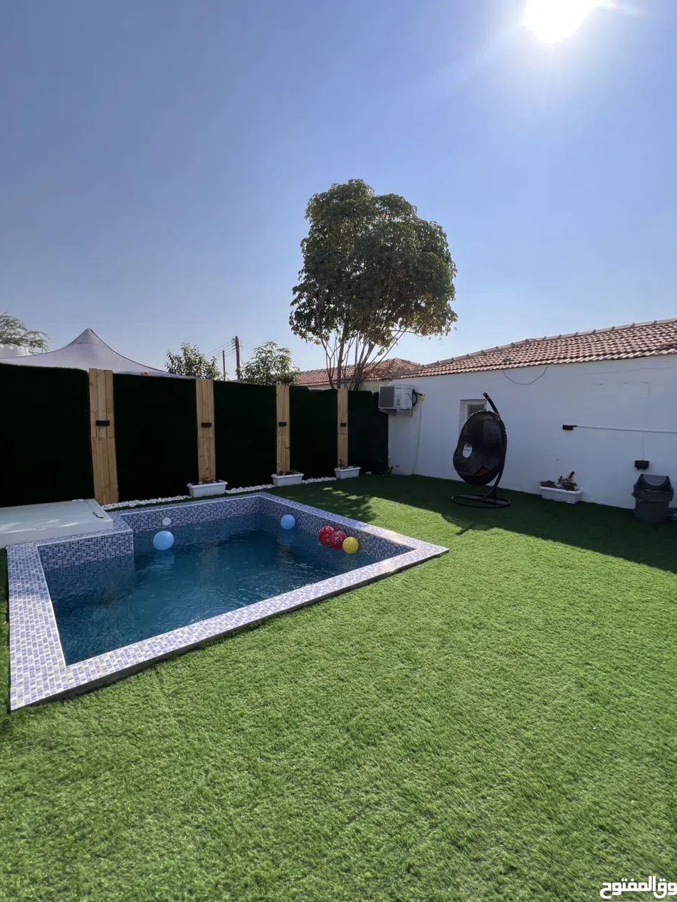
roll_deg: -0.6
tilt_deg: -7.7
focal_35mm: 14
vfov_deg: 102.1
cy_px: 458
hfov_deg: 85.6
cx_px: 356
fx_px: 365
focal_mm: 1.57
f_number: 1.8
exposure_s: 1/1575
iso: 32
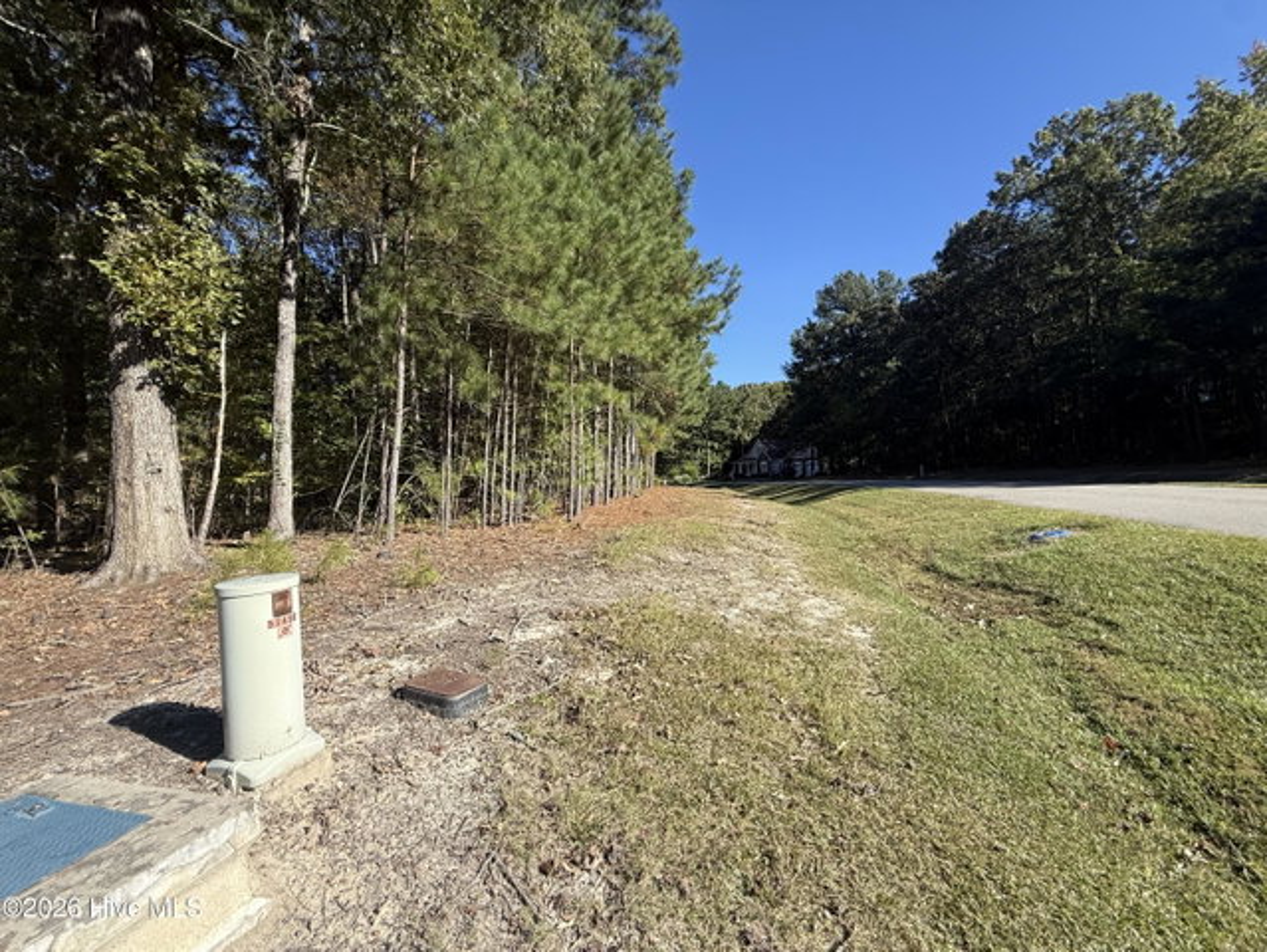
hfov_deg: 102.0
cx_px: 634
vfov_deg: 85.7
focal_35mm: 14
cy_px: 476
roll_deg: +3.4
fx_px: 513
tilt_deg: +5.4
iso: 50
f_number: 2.2
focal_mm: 2.22
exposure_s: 1/1068
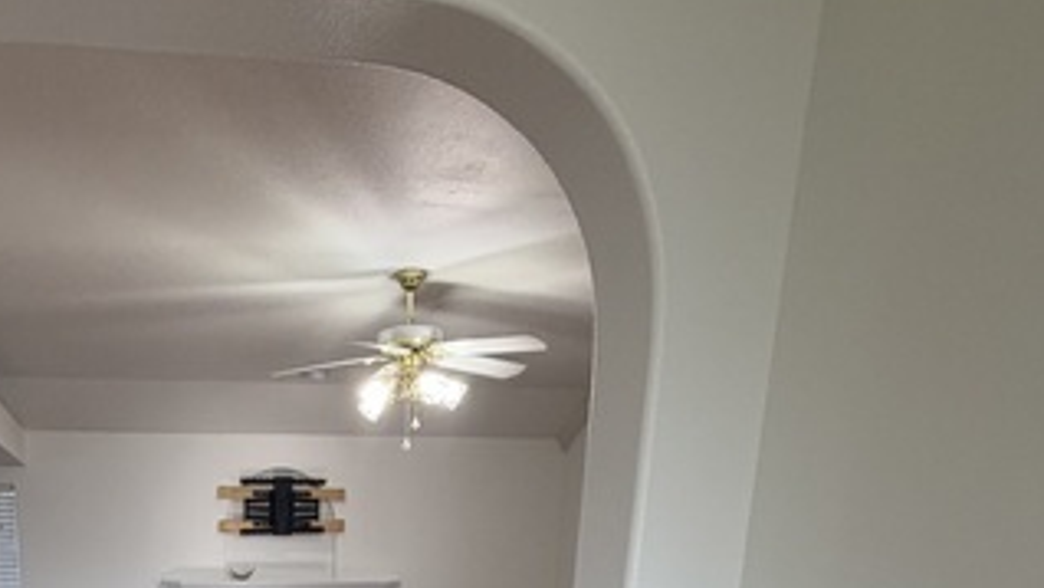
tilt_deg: -14.1
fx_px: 886
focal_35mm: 32
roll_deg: +0.7
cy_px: 797
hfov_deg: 57.5
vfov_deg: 28.7
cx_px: 246
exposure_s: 1/60
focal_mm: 2.22
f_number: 2.2
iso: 250
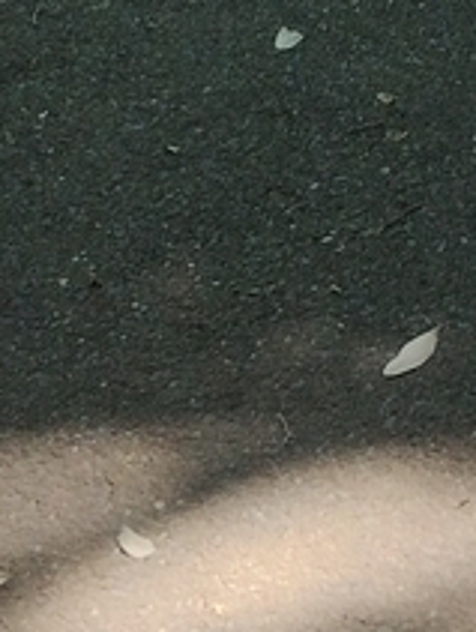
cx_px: 371
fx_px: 2906
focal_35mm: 159
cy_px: -845
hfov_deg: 9.3
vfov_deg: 10.7
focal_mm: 4.27
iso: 266
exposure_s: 1/120
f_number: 1.8
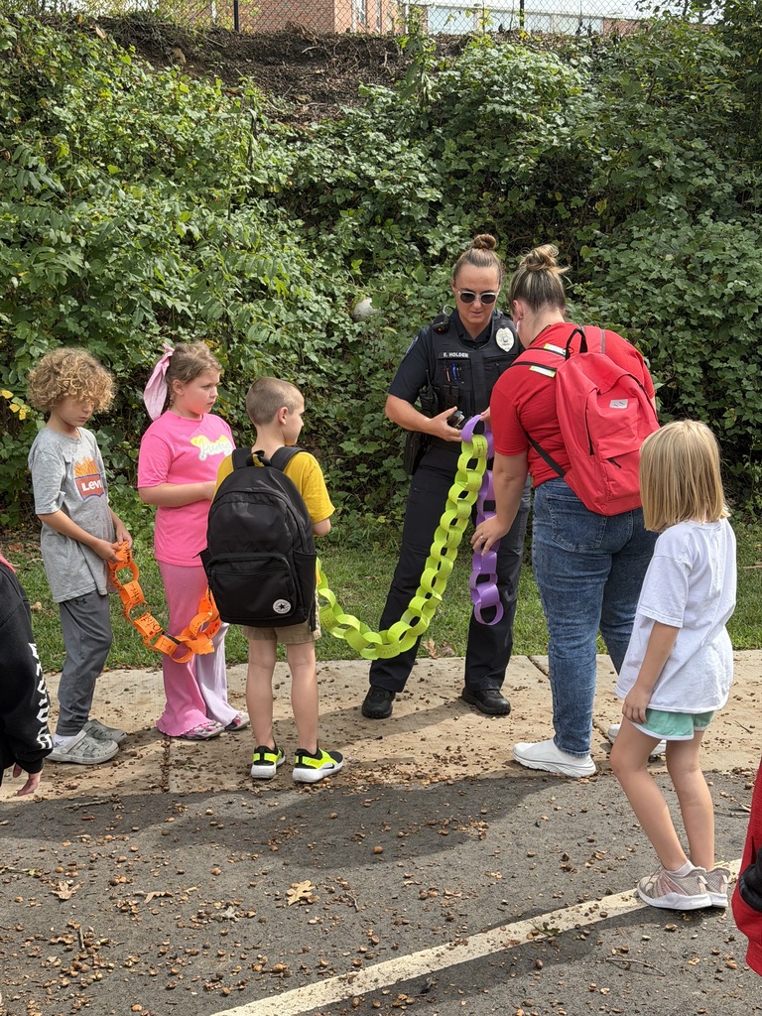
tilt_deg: -7.7
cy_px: 508
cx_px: 381
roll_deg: -0.6
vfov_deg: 39.7
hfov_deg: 30.3
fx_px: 1409
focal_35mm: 48
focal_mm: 6.76
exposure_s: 1/1883
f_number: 1.78
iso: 80
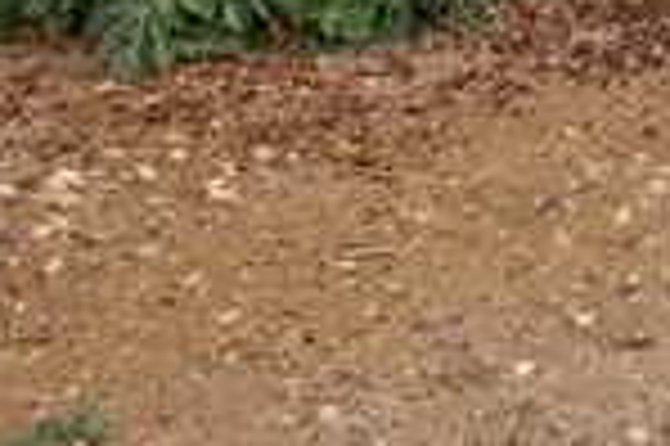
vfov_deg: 11.2
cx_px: 1039
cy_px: -466
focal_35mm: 110
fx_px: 2045
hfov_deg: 16.7
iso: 100
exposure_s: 1/50
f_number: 9
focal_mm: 16
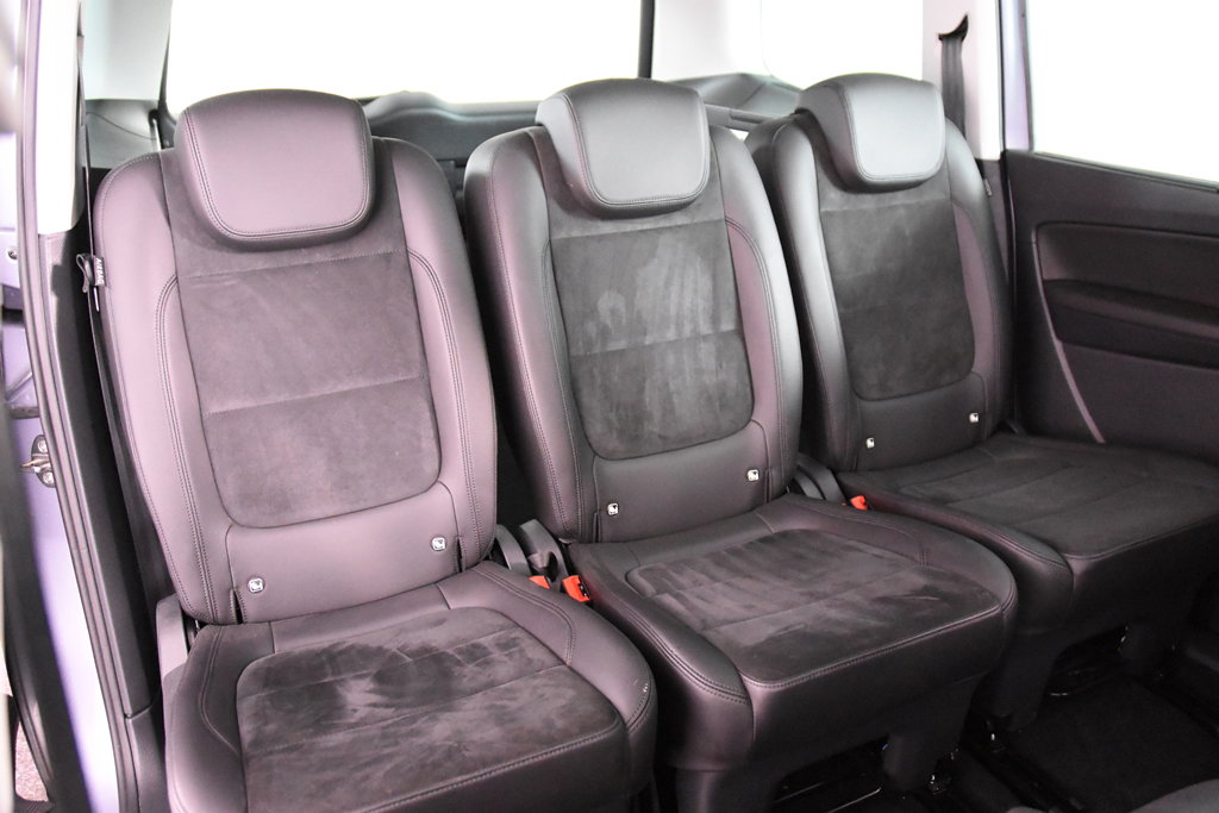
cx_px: 610
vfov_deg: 43.6
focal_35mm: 30
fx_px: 1016
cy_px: 406
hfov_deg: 61.9
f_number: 2.8
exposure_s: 1/30
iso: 8000
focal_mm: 20
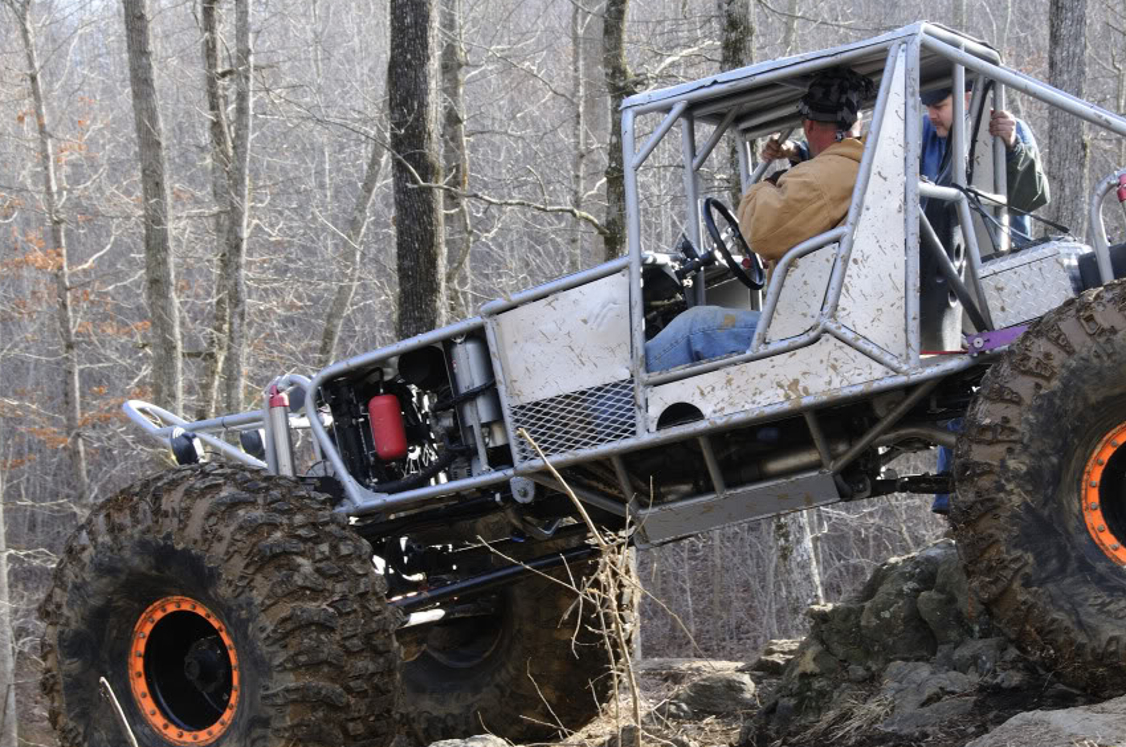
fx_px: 2936
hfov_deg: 21.7
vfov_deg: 14.5
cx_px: 640
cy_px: 412
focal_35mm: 94
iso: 200
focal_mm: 52
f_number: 11
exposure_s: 1/30
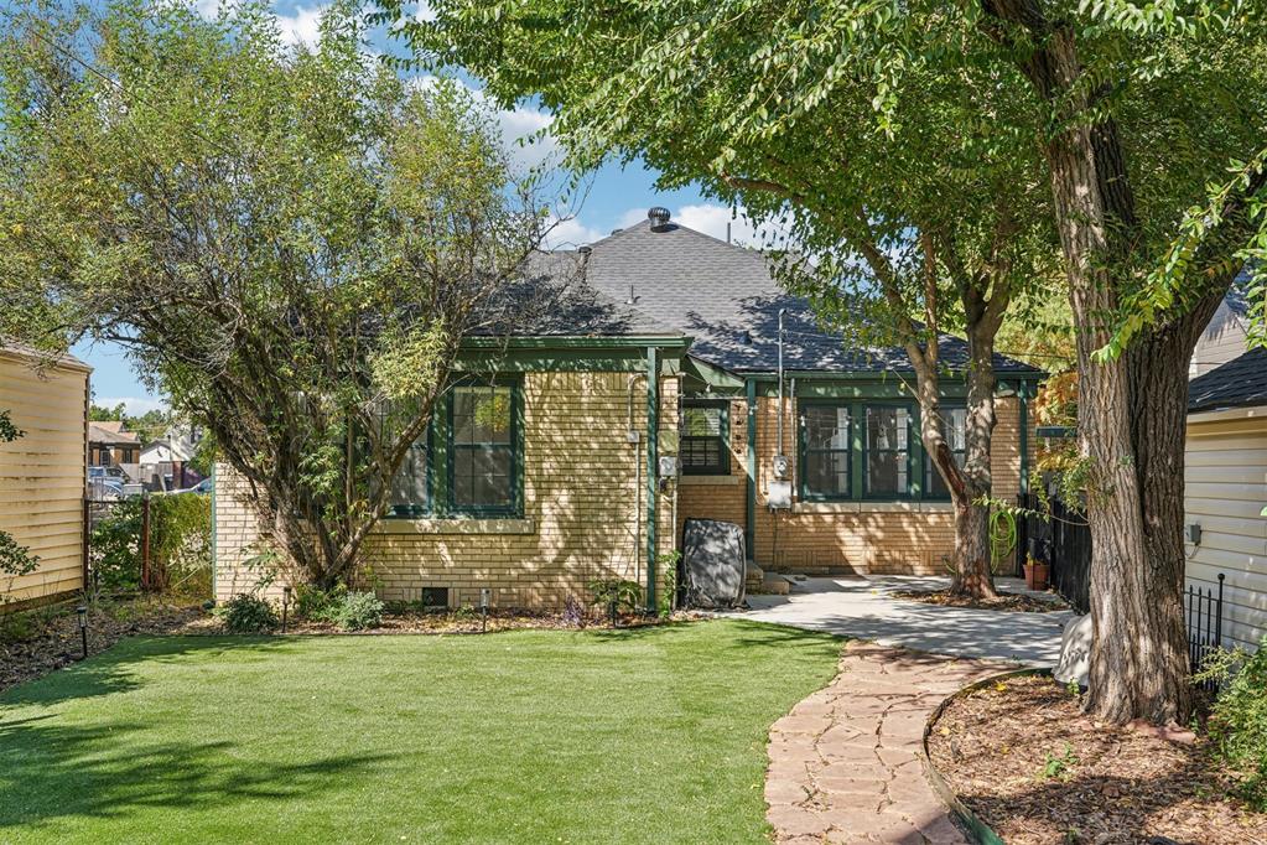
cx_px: 634
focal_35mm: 35
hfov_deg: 54.4
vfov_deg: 37.9
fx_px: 1232
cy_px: 422
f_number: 8
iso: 100
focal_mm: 35
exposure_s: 1/50
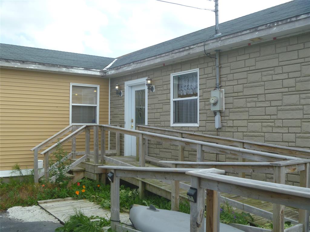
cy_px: 116
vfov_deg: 40.7
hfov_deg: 52.6
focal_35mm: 35
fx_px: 313
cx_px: 155
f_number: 4.5
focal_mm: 6.3
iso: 125
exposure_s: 1/250
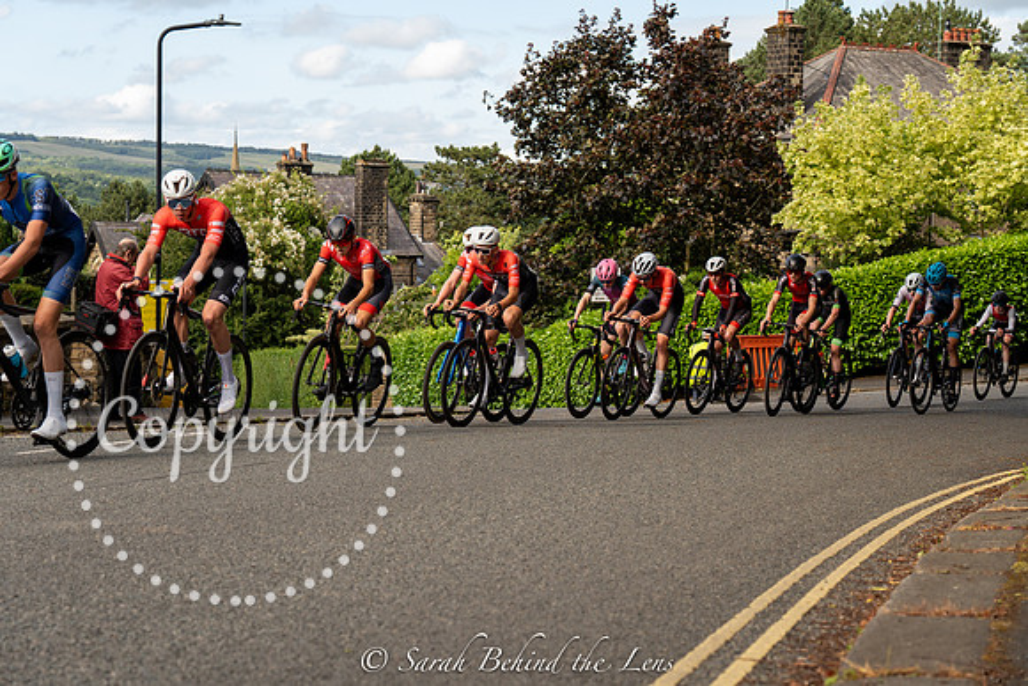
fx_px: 1999
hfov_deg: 28.8
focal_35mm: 70
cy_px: 343
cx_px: 514
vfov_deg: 19.5
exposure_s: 1/640
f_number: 6.3
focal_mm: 70
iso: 400
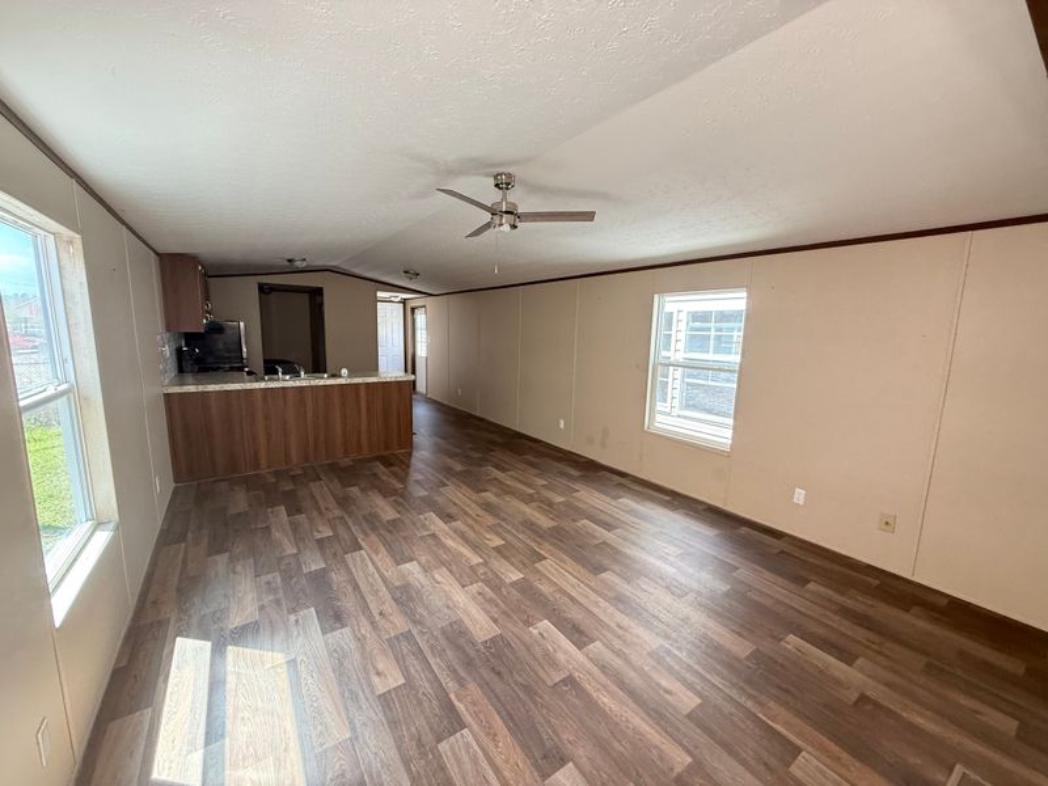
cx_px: 524
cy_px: 393
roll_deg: -2.1
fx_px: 424
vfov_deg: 85.7
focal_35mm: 14
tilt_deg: -8.1
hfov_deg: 102.1
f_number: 2.2
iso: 250
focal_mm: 2.22
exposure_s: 1/99
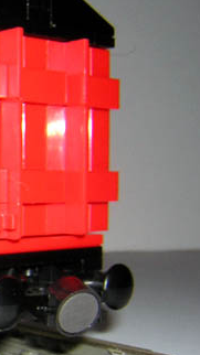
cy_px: 209
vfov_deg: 28.9
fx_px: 689
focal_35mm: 73
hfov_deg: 15.0
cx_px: -125
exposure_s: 1/60.1
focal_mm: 4.7
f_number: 5.2
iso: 100
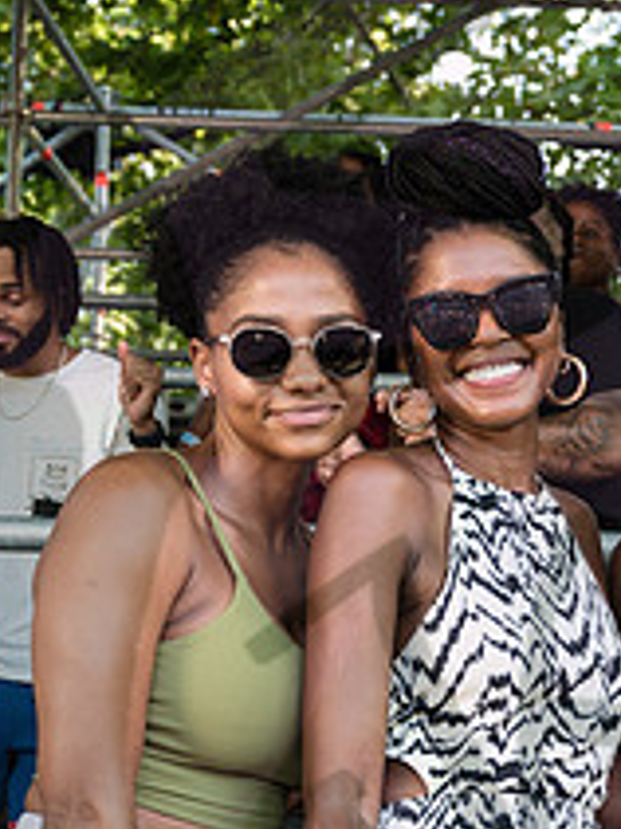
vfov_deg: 25.9
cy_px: 658
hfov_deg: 19.4
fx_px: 1772
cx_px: 585
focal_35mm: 74
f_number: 3.5
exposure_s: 1/250
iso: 320
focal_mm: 26
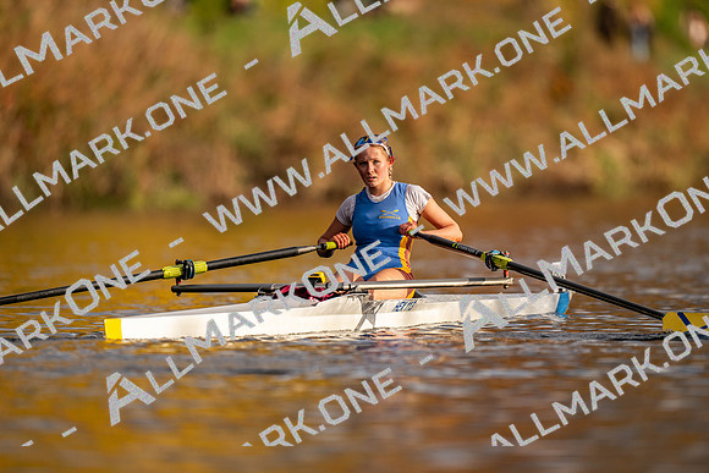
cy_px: 236
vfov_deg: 2.3
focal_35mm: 600
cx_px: 354
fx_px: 11819
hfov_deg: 3.4
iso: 250
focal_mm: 600
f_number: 4
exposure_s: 1/2500
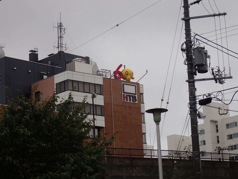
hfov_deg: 19.6
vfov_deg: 14.8
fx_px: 688
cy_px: 90
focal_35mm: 100
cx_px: 119
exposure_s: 1/200
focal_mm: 18
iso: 125
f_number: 4.9
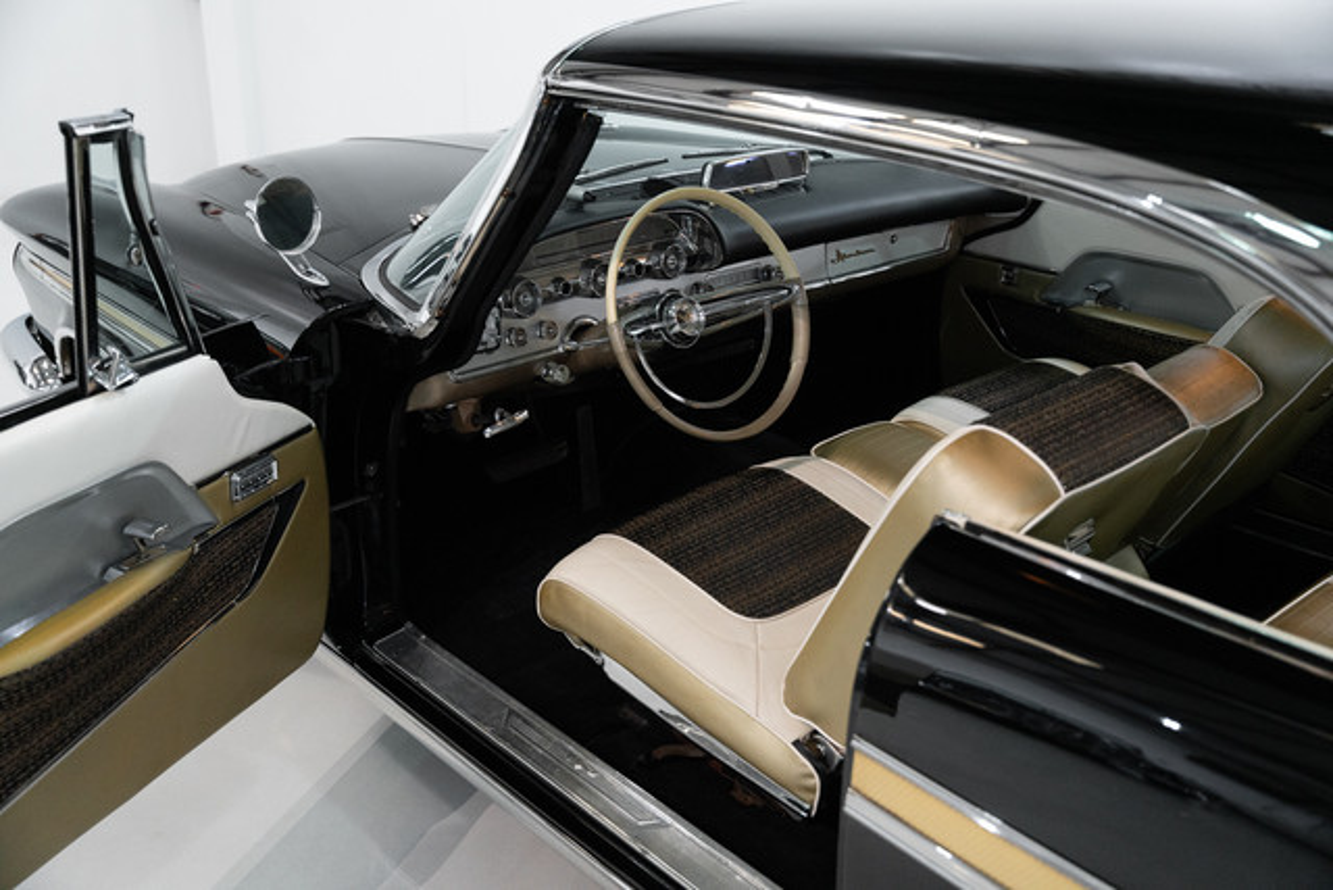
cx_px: 666
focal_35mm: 36
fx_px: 1322
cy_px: 445
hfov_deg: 53.5
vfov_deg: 37.2
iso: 2000
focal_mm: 35.7
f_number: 3.5
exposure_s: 1/125
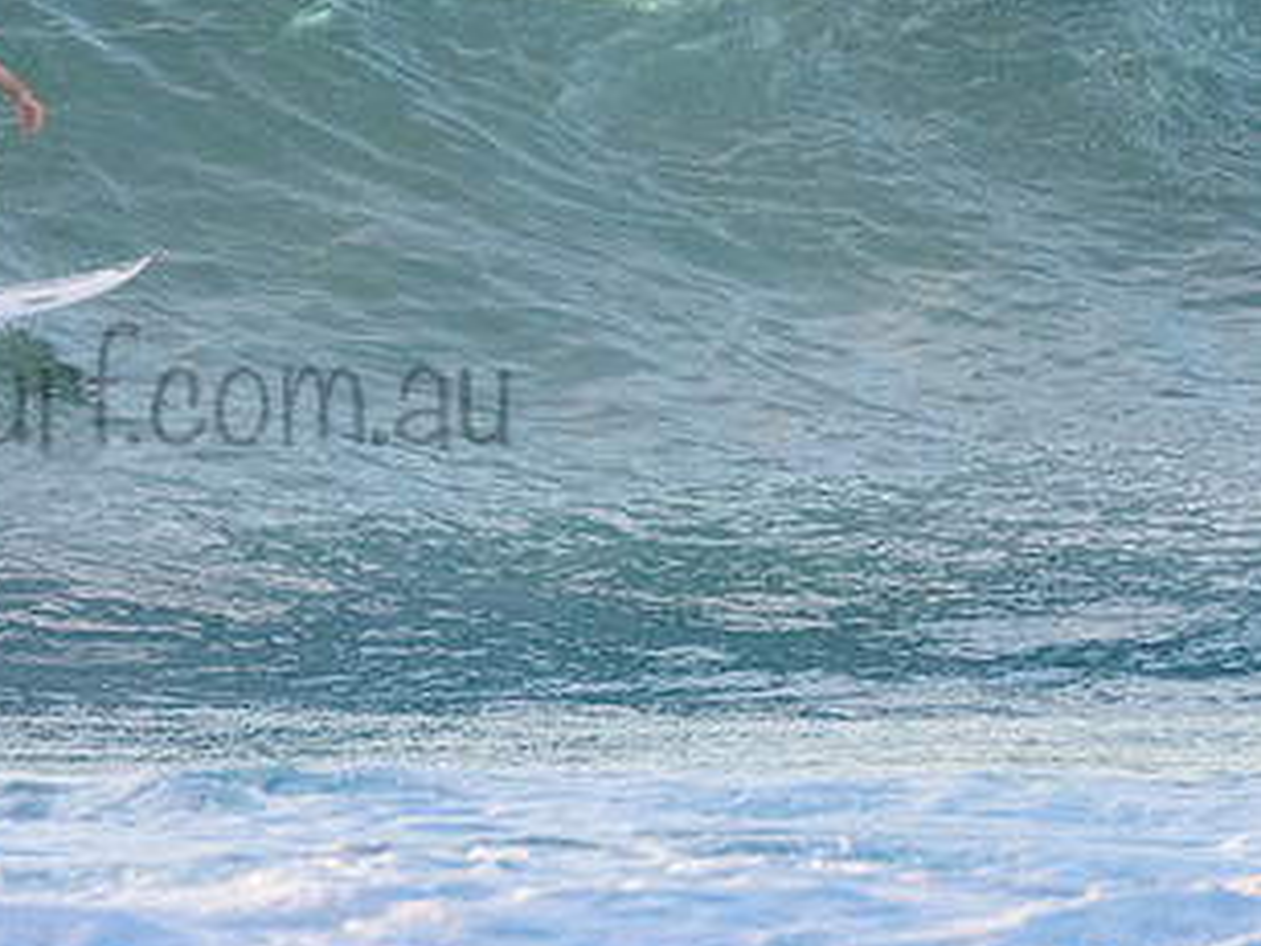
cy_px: 297
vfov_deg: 1.3
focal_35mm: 1110
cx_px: -77
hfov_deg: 1.8
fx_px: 40435
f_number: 5.6
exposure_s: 1/2000
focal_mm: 500
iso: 2800
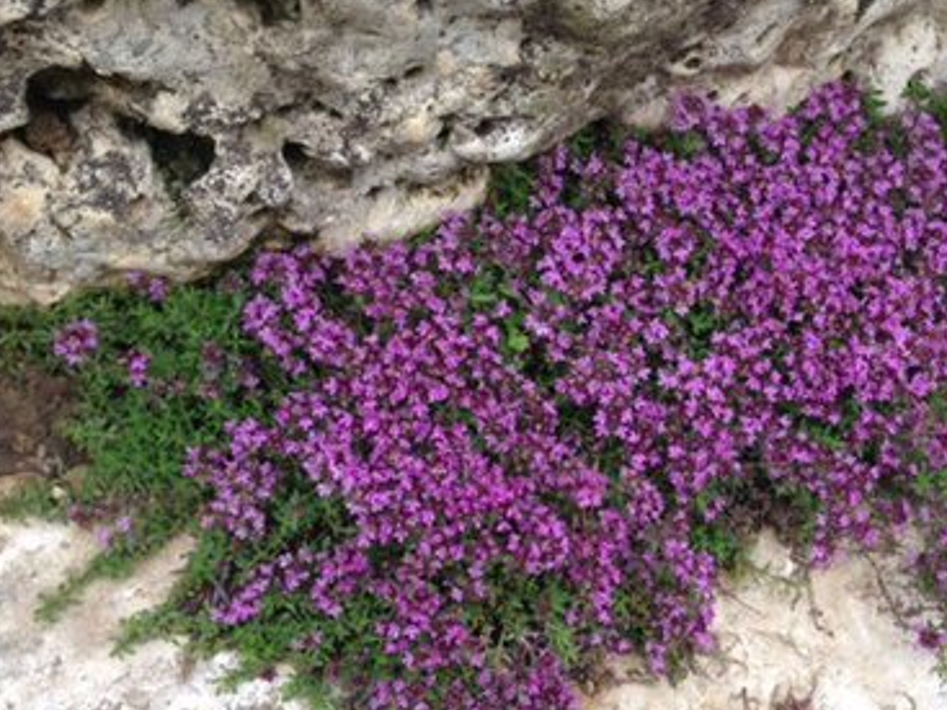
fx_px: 1477
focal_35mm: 54
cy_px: 356
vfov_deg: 27.0
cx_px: 635
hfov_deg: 35.2
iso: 50
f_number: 2.4
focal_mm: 4.13
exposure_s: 1/216
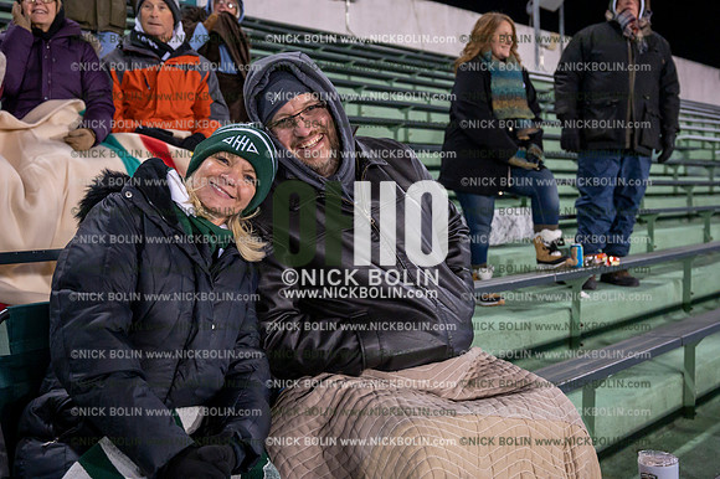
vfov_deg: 34.2
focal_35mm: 39
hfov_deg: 49.6
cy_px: 240
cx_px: 360
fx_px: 780
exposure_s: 1/640
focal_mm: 39
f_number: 4.5
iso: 5000
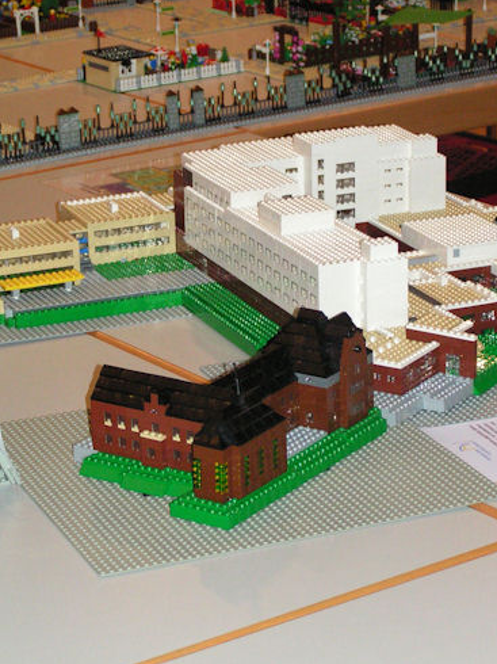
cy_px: 252
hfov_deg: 11.9
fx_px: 2376
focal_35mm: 124
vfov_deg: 15.9
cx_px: 292
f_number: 3.2
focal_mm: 14.8
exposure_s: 1/100
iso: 200
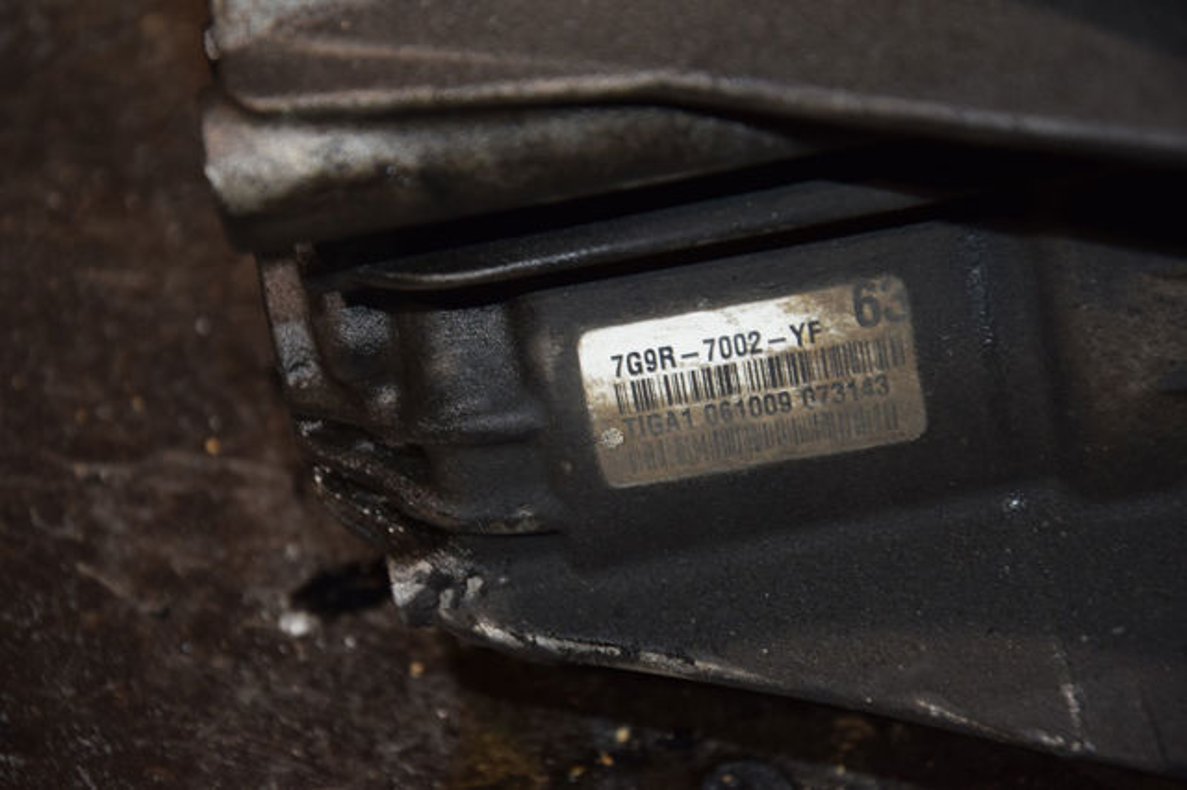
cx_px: 594
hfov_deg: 17.1
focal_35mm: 120
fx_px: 3954
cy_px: 395
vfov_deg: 11.4
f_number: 5.3
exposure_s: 1/60
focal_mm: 80
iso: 800
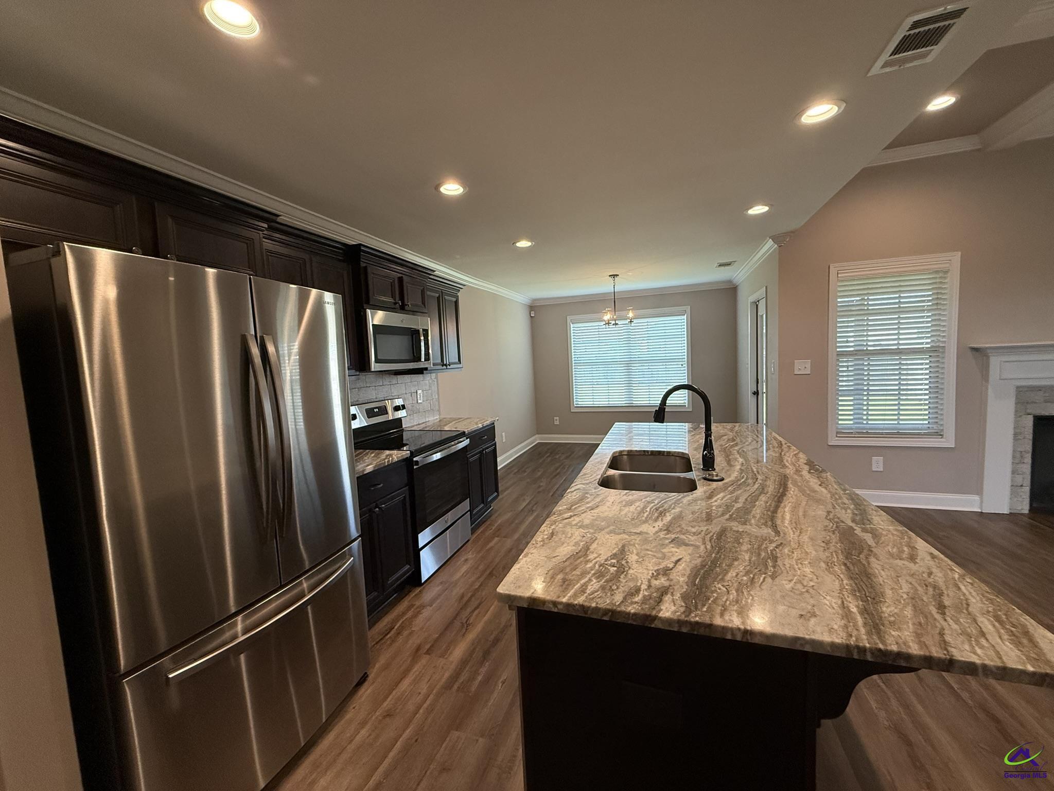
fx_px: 426
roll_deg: +2.7
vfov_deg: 85.7
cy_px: 396
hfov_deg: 102.1
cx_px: 527
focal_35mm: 14
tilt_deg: -4.2
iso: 320
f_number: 2.2
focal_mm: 2.22
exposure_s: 1/120
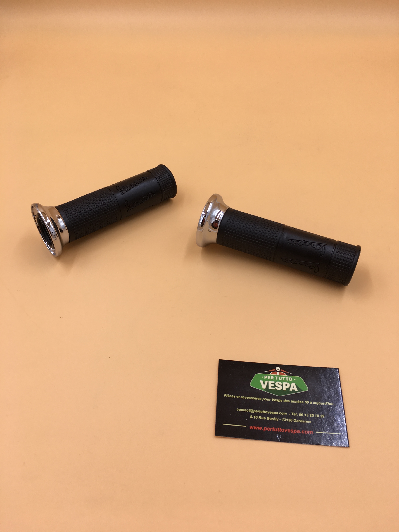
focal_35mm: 29
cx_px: 200
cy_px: 266
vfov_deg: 61.7
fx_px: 446
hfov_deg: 48.2
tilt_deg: -48.1
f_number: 2.2
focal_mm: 4.15
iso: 25
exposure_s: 1/182
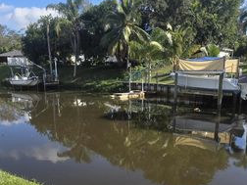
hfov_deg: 55.1
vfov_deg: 42.0
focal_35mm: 33
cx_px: 141
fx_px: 235
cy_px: 132
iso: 50
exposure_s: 1/1619
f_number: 2.2
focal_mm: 2.2
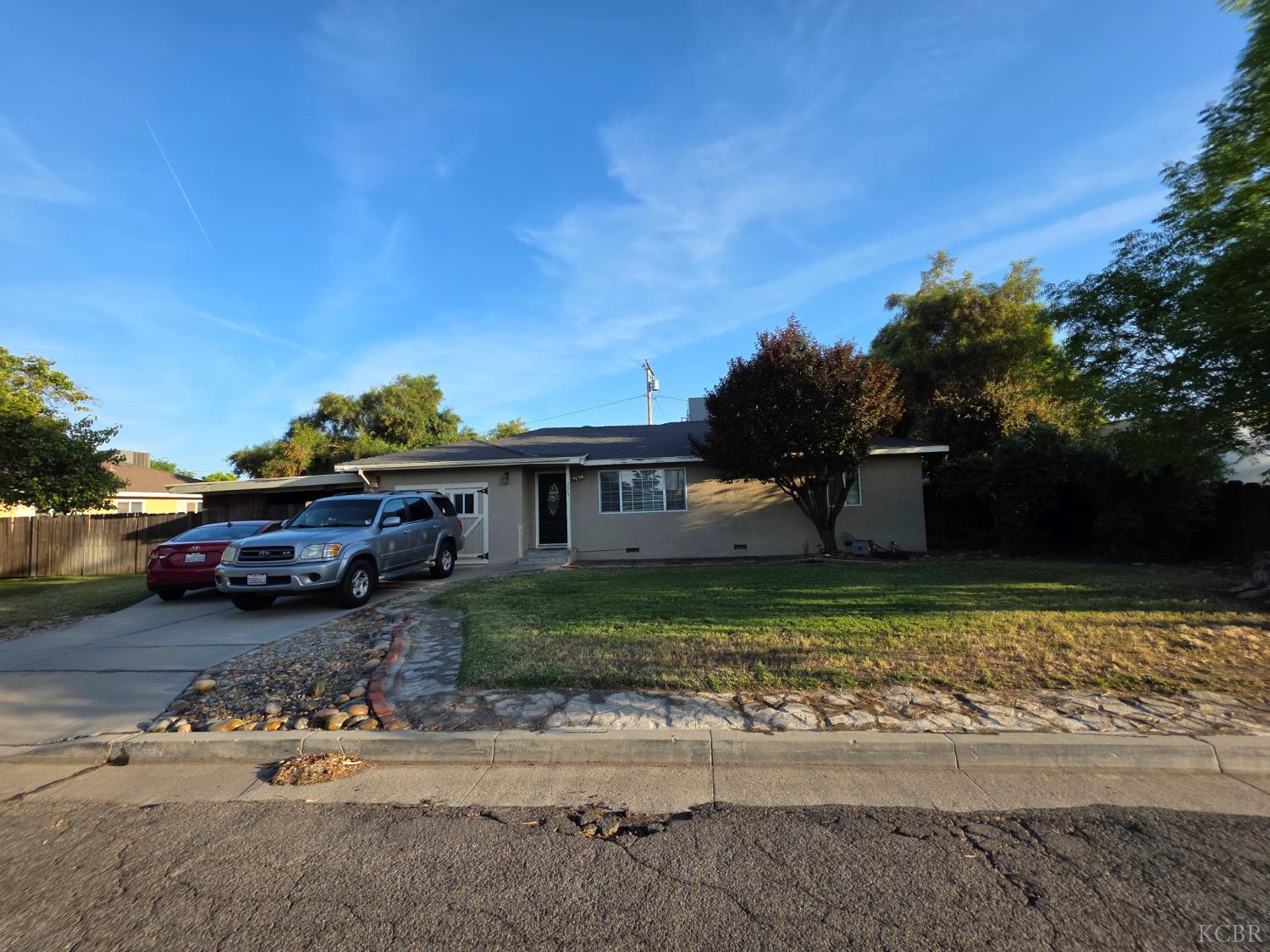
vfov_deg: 89.9
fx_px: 477
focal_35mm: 13
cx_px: 635
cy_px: 476
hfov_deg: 106.2
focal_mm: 2.2
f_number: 1.9
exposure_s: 1/803
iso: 40
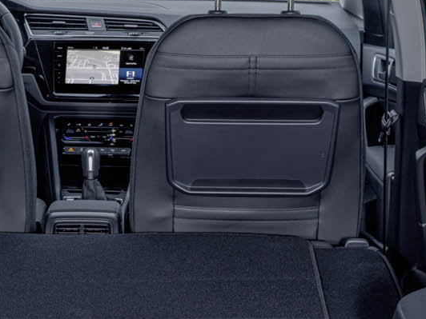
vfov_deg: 10.6
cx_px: 28
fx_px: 1698
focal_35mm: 138
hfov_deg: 14.1
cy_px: 346
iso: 250
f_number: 14
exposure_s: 1/2
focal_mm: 54.6
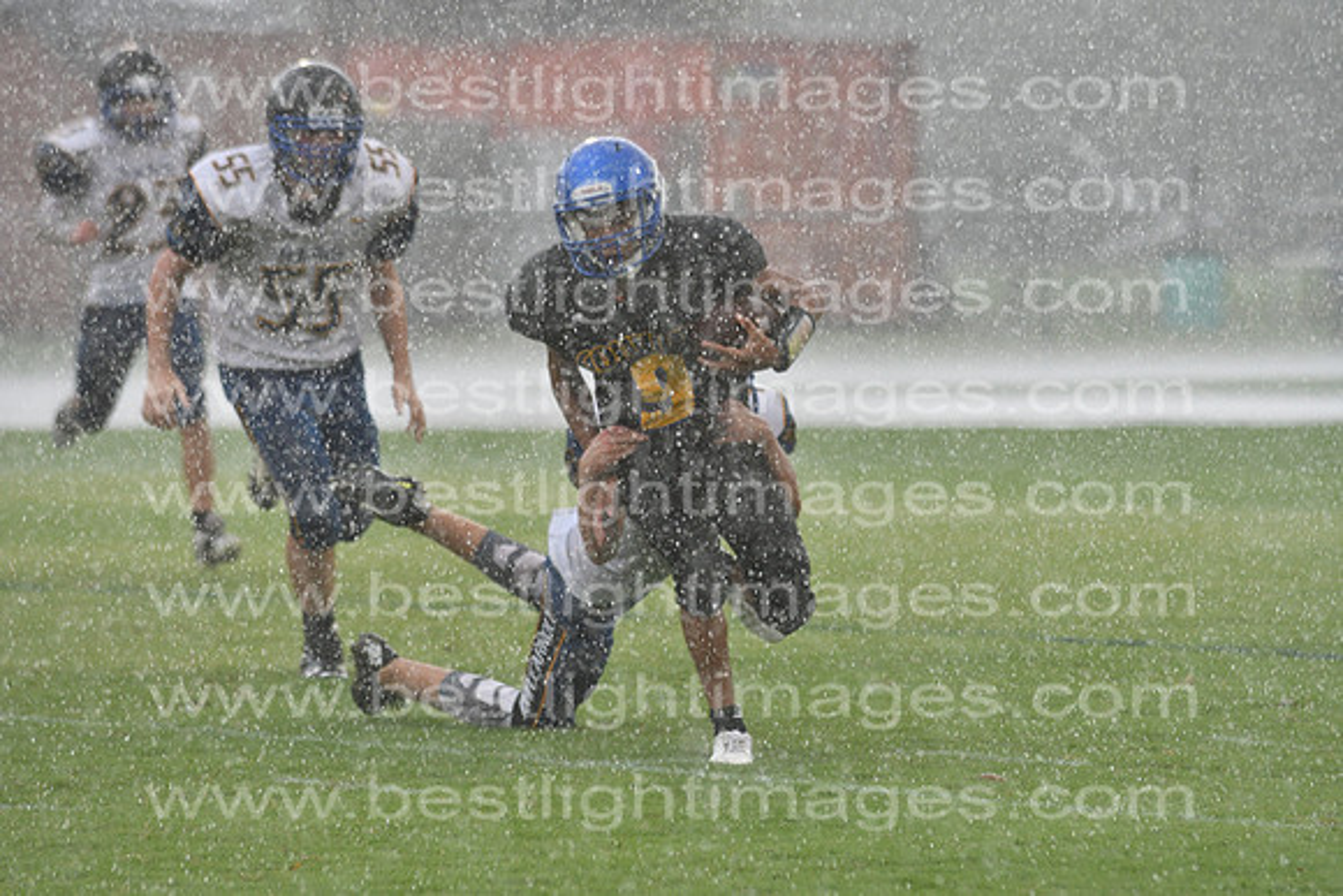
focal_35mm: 210
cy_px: 448
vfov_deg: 6.5
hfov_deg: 9.8
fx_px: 7836
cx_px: 672
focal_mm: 140
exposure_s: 1/1000
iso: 1000
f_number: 4.5
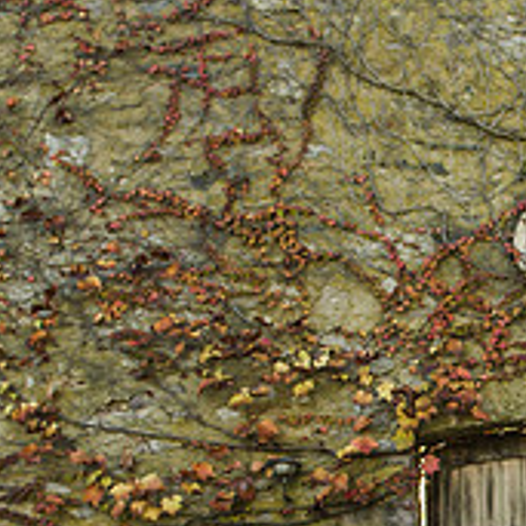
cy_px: 541
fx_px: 1393
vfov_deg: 20.6
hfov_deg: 20.1
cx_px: 623
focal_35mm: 81
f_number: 3.5
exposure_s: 1/800
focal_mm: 26
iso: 640
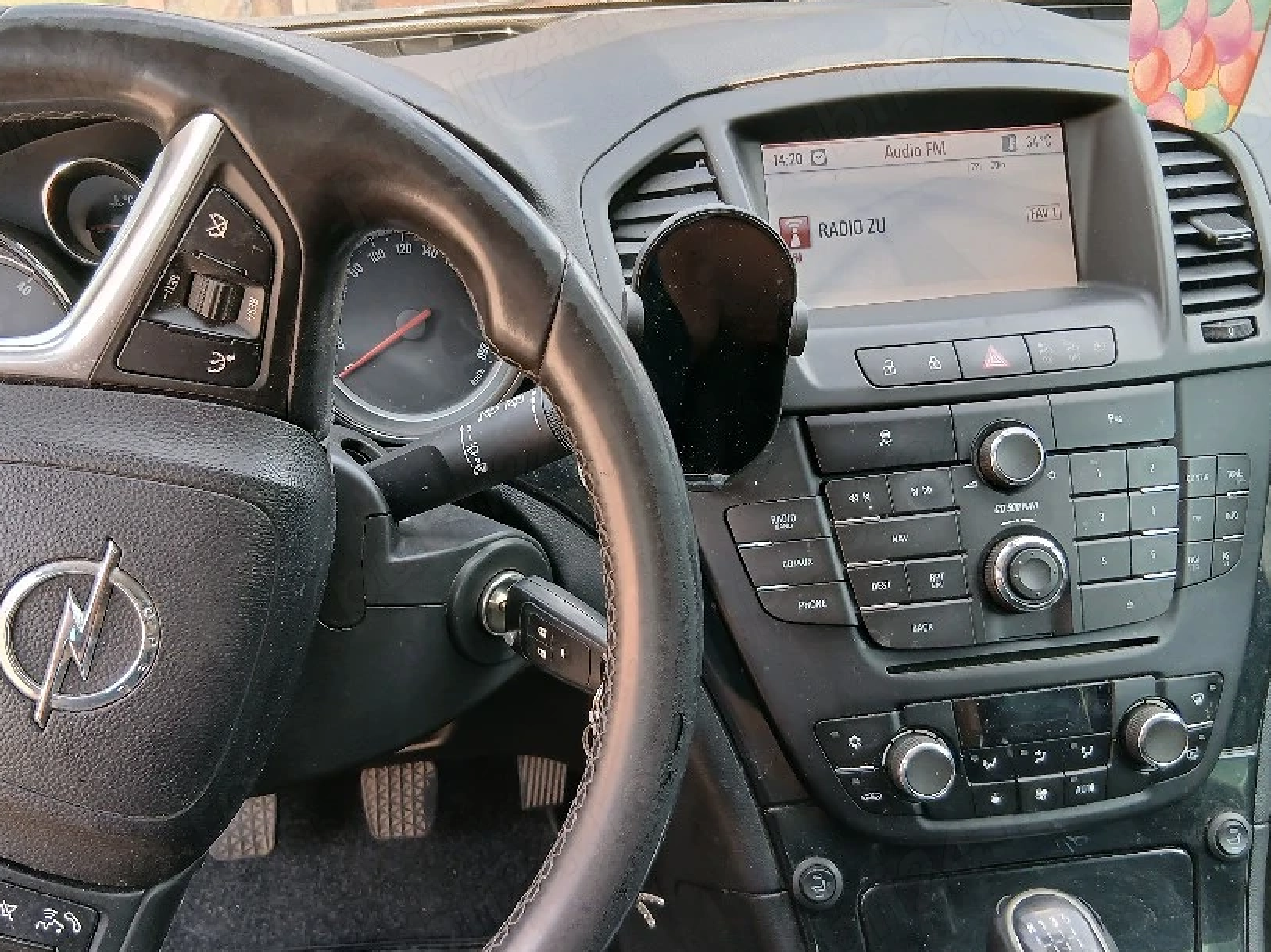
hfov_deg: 56.8
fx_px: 1174
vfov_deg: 44.1
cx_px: 600
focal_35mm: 32
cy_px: 503
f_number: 1.8
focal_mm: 3.98
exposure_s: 1/50.3
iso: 64
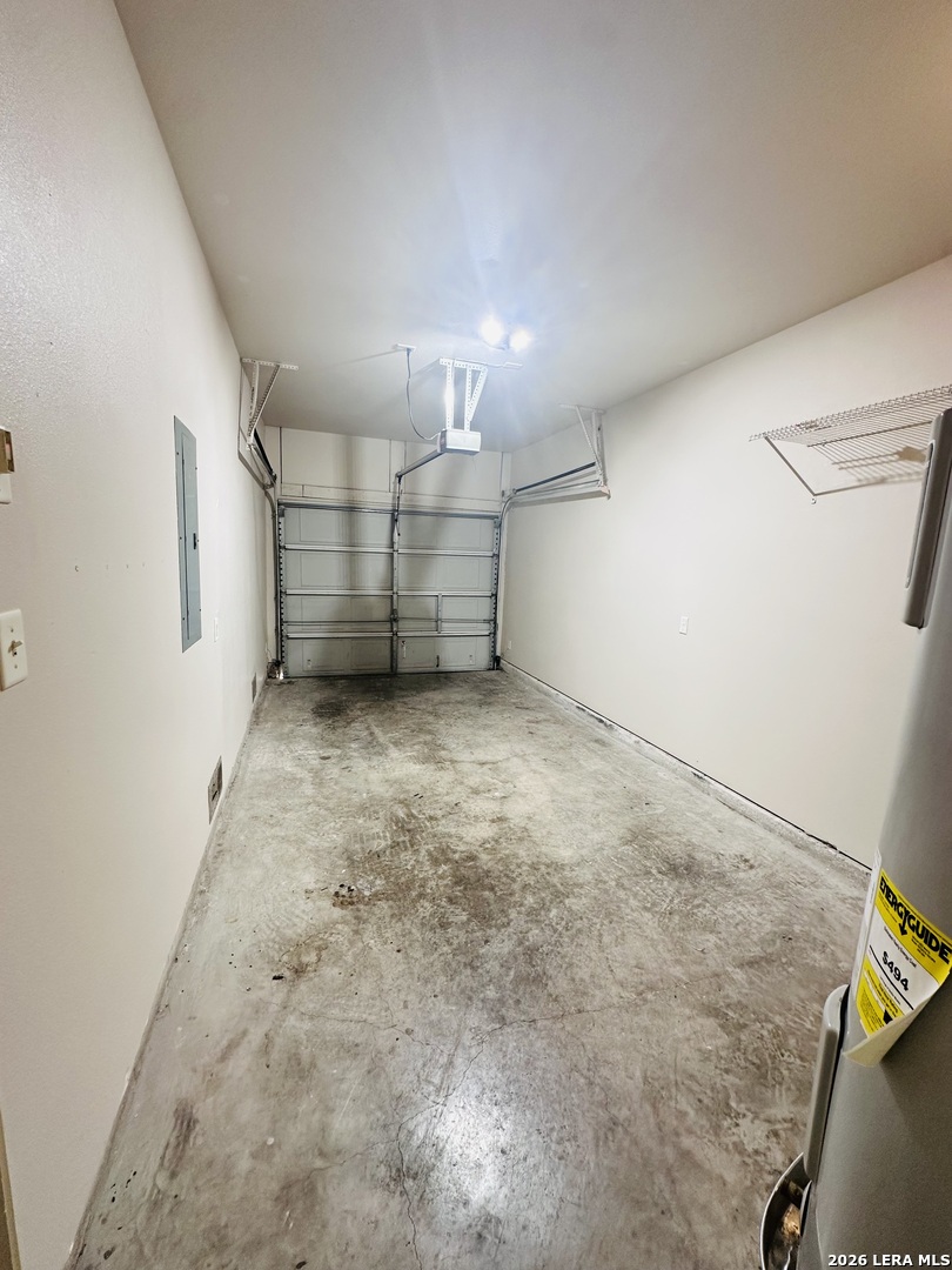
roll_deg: -2.9
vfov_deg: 102.1
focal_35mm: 14
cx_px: 476
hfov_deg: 85.7
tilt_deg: -9.0
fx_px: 513
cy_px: 635
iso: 160
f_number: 2.2
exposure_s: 1/60
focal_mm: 2.22
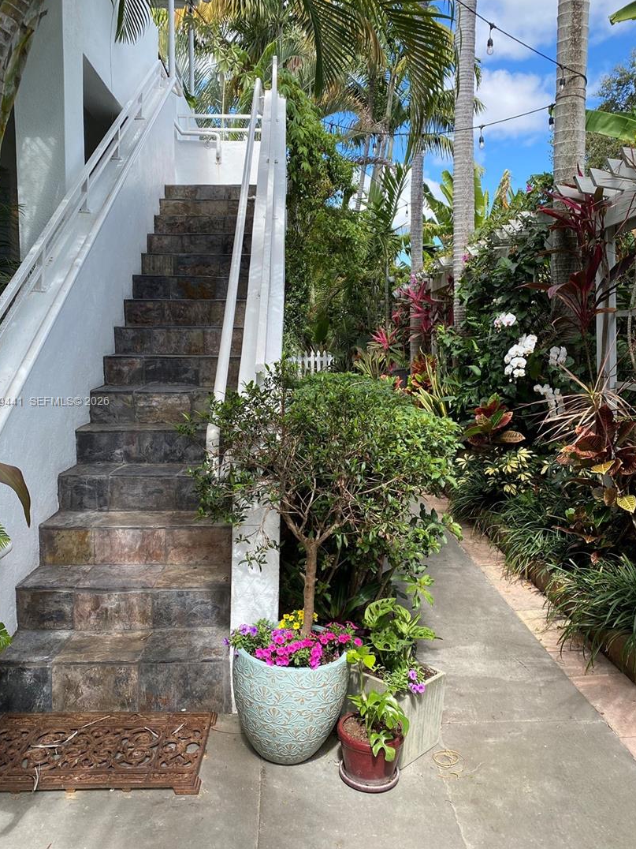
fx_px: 710
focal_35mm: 29
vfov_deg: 61.6
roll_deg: +1.2
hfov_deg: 48.2
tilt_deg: -3.7
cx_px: 318
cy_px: 402
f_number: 1.8
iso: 32
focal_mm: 4.25
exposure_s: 1/742
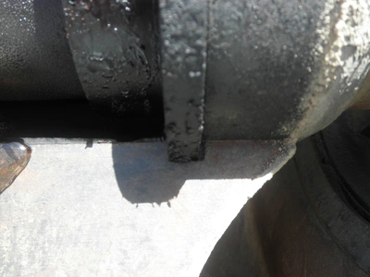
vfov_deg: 49.7
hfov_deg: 63.4
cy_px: 138
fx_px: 299
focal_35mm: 28
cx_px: 185
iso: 64
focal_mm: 5
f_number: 3
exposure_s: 1/125
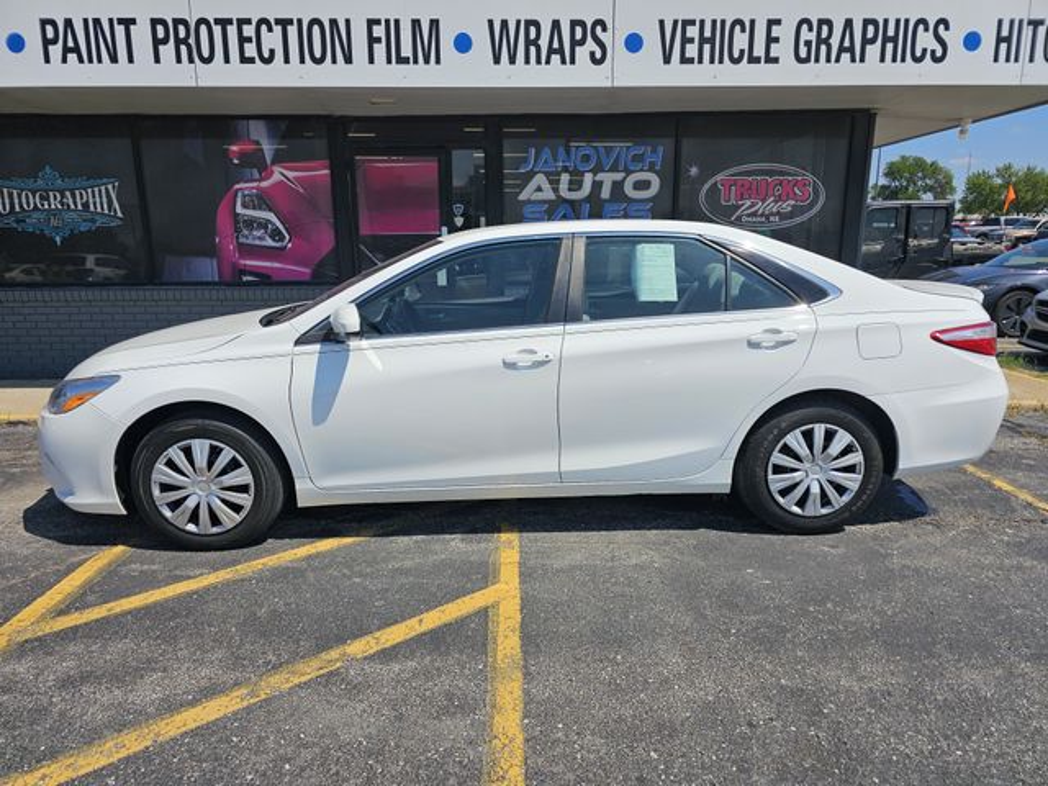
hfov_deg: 73.9
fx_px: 696
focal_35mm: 23
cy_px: 393
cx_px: 524
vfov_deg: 58.9
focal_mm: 6.3
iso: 10
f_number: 1.7
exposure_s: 1/1354
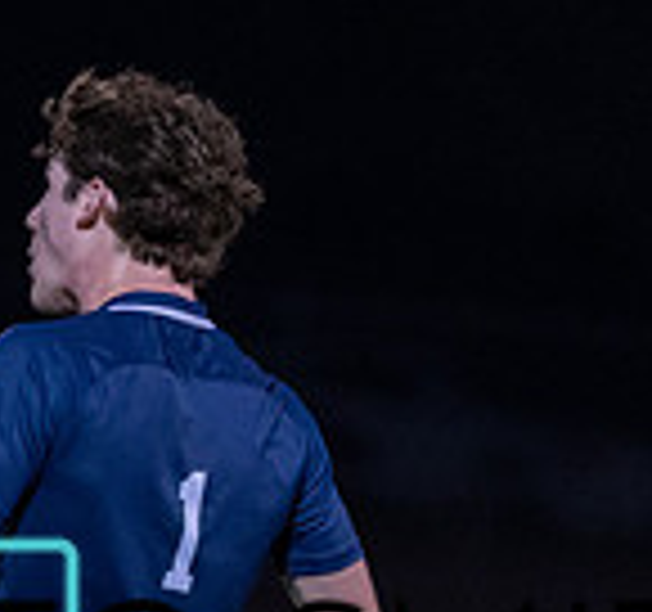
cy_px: 422
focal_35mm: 848
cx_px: 221
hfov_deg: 2.1
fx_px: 17519
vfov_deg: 2.0
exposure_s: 1/1000
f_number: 2.8
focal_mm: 155
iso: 3200
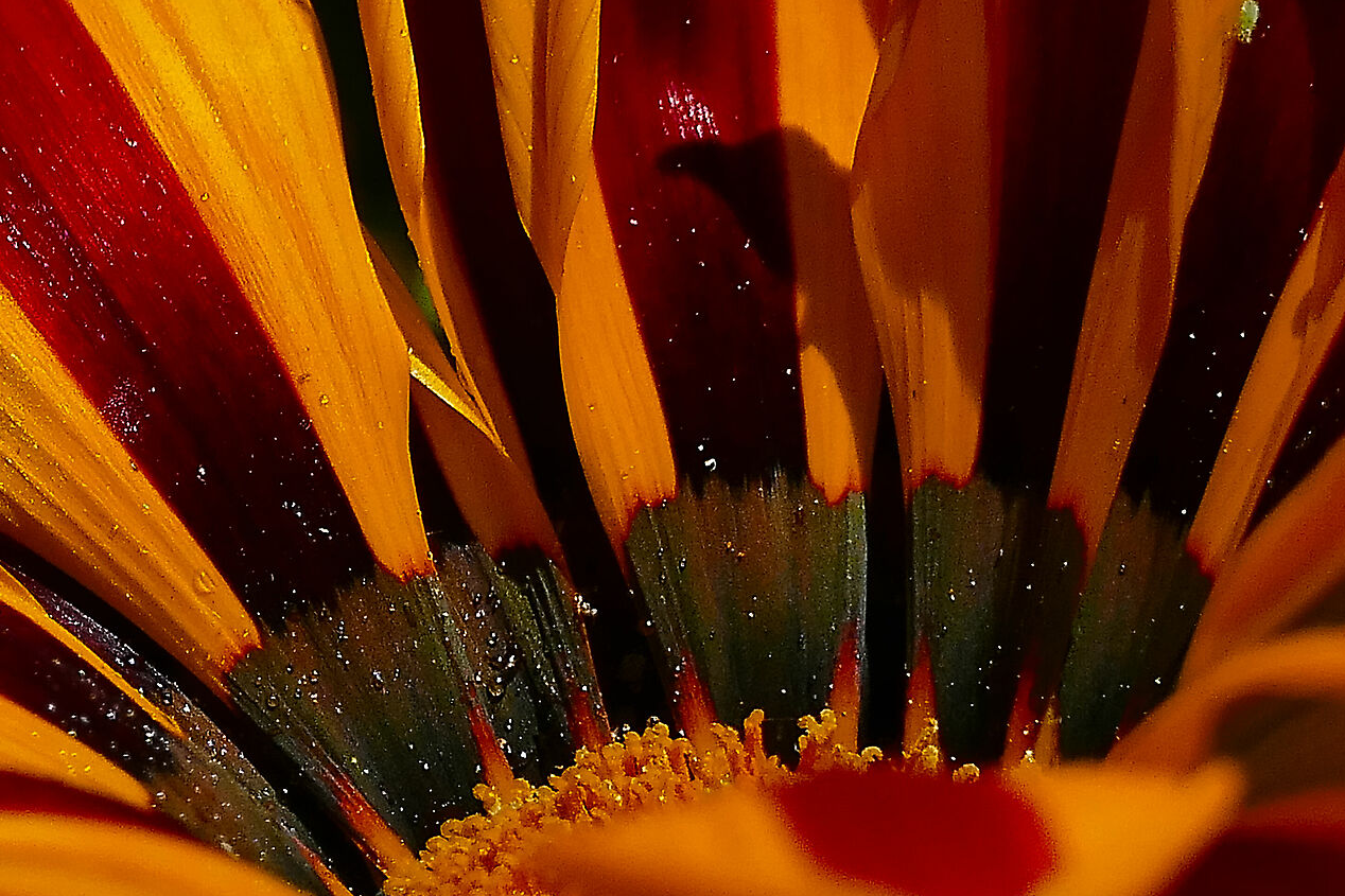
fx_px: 56553
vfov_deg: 0.9
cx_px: 331
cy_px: 117
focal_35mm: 1514
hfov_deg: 1.4
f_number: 4
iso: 320
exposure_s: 1/6400
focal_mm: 146
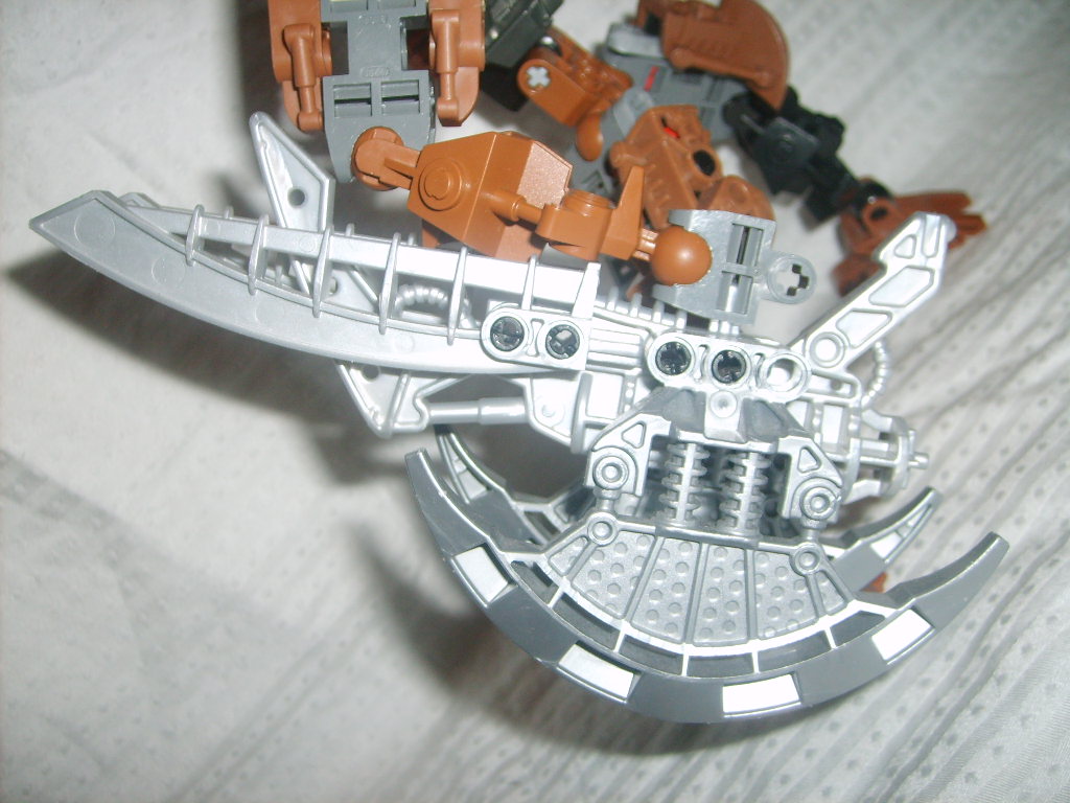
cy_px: 402
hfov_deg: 52.6
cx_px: 535
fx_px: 1082
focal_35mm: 35
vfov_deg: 40.7
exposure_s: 1/45
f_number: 2.8
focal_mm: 5.8
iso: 100
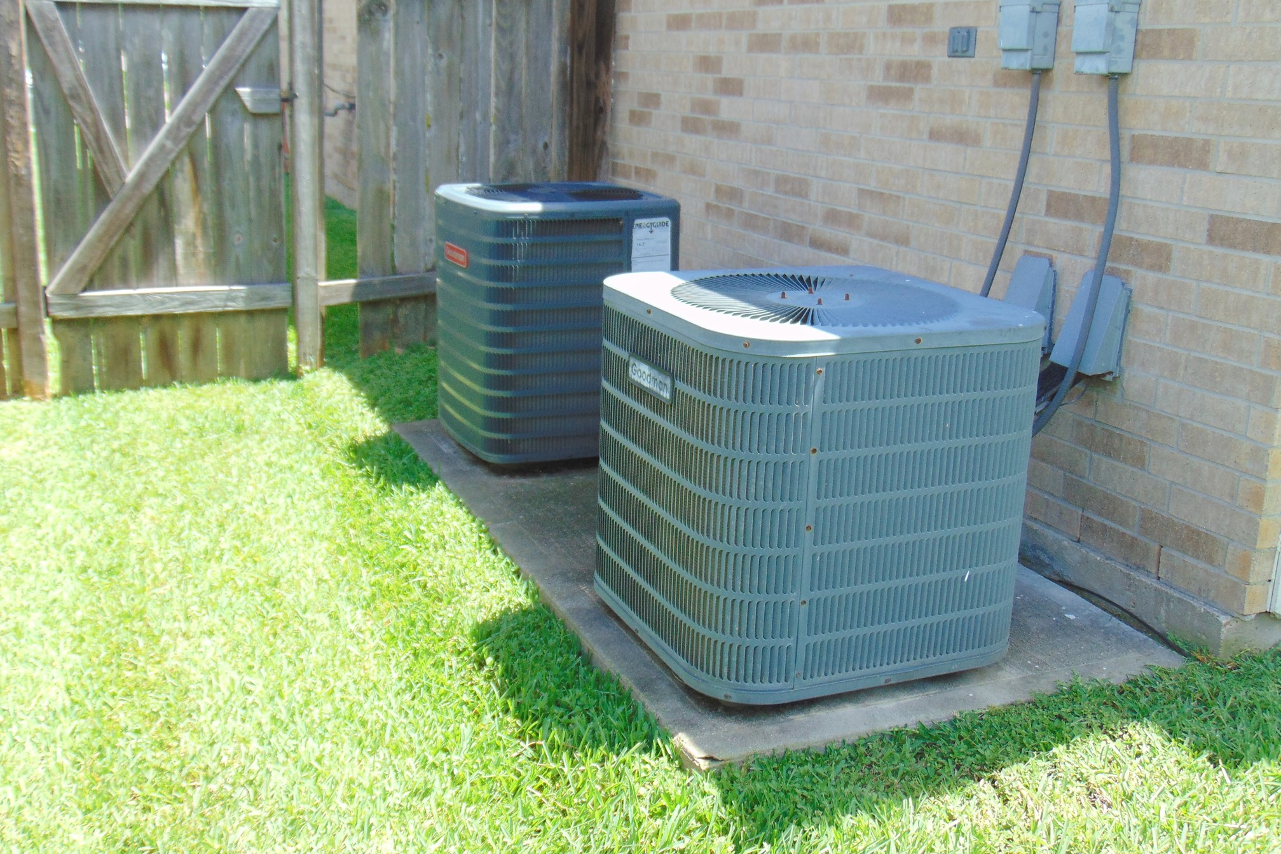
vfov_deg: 35.9
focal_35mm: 37
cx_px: 649
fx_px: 1316
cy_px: 400
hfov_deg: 51.9
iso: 80
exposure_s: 1/250
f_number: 3.2
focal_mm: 6.3
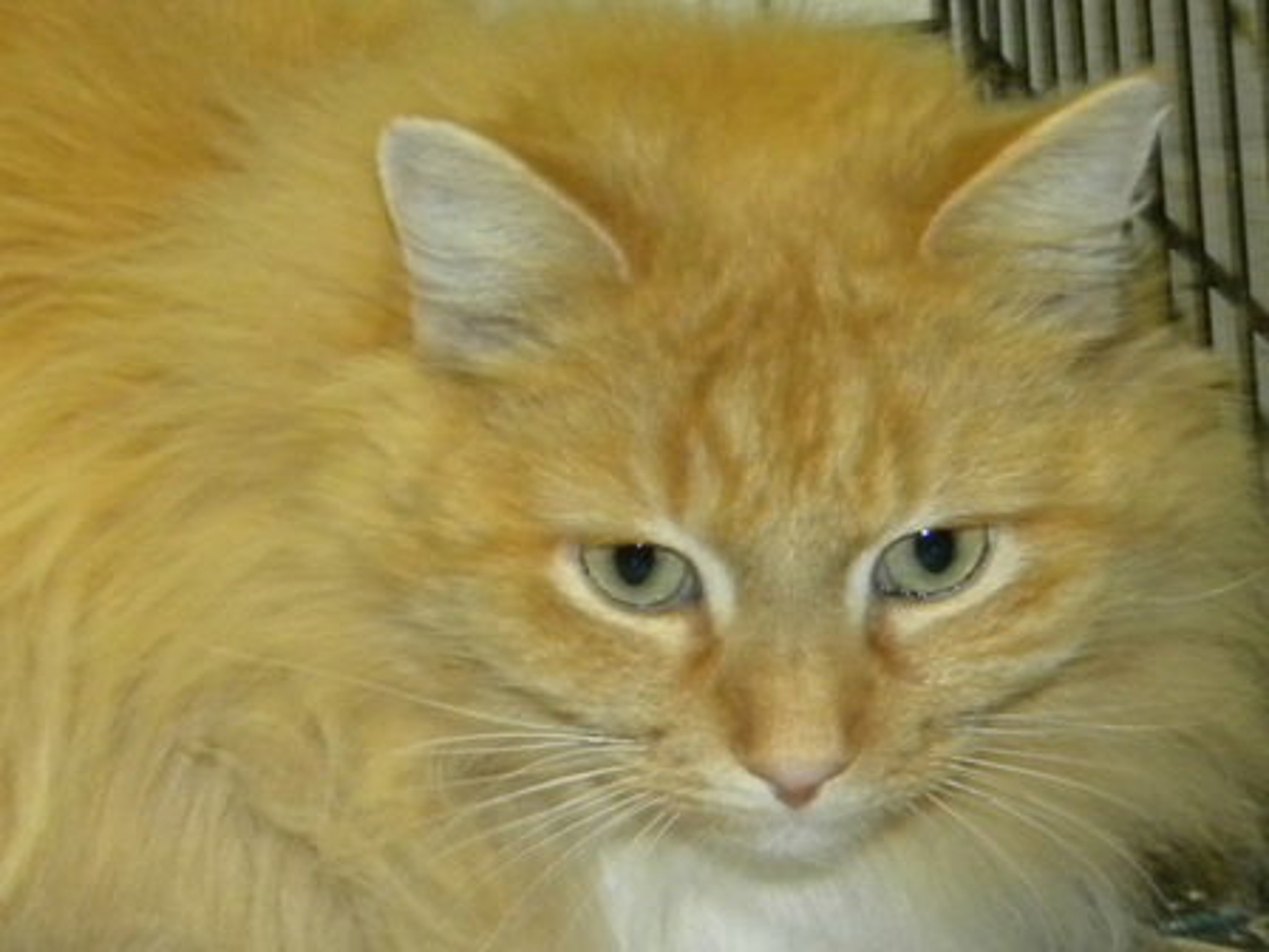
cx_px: 634
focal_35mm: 67
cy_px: 476
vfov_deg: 21.9
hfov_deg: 29.0
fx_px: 2456
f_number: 4.3
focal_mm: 12.2
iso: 400
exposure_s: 1/30
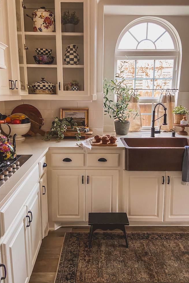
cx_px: 93
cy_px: 140
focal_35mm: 28
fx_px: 221
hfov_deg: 46.4
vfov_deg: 65.5
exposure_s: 1/60
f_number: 1.8
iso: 250
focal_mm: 4.25
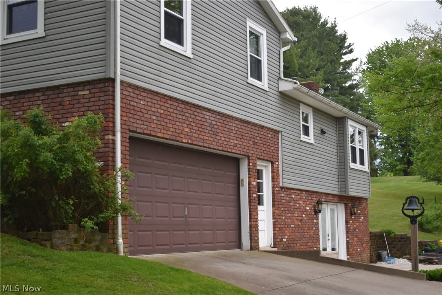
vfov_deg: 25.1
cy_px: 148
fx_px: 663
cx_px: 221
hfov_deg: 36.9
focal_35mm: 54
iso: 400
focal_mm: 36
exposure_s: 1/100
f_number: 5
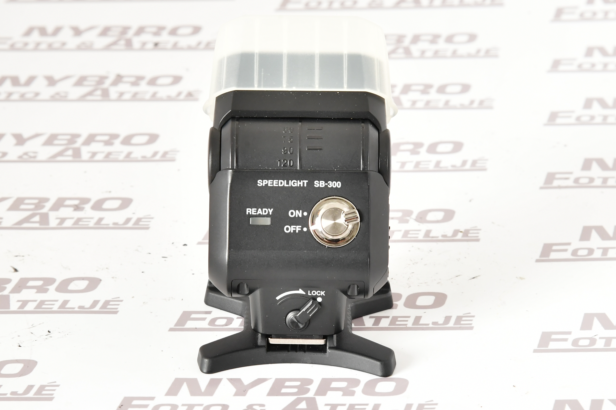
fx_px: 1676
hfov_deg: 20.8
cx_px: 308
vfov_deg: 13.9
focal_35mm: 98
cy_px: 205
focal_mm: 98
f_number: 13
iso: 1600
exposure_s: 1/200
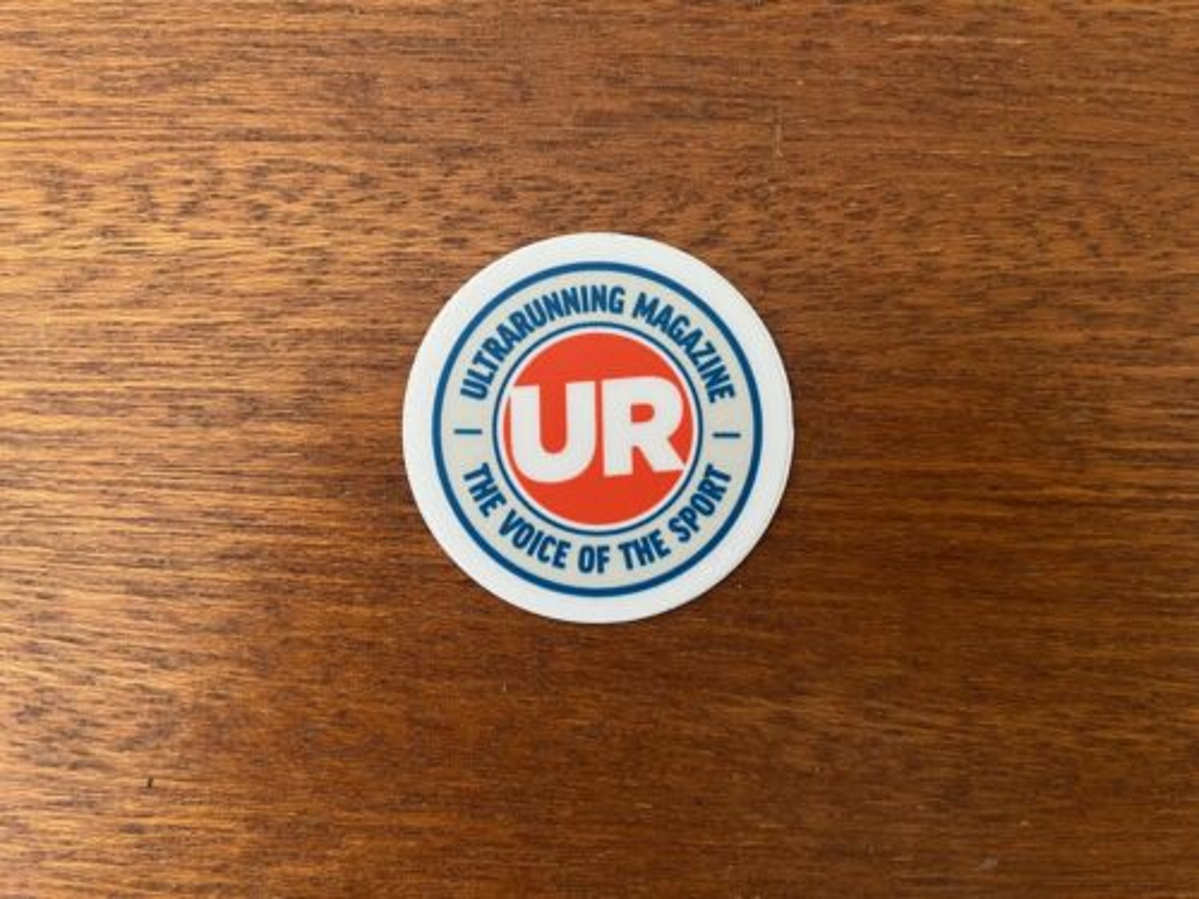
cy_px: 450
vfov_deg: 53.1
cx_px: 600
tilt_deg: -88.0
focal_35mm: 26
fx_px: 901
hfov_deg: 67.3
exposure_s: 1/60
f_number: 1.6
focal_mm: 5.1
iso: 160
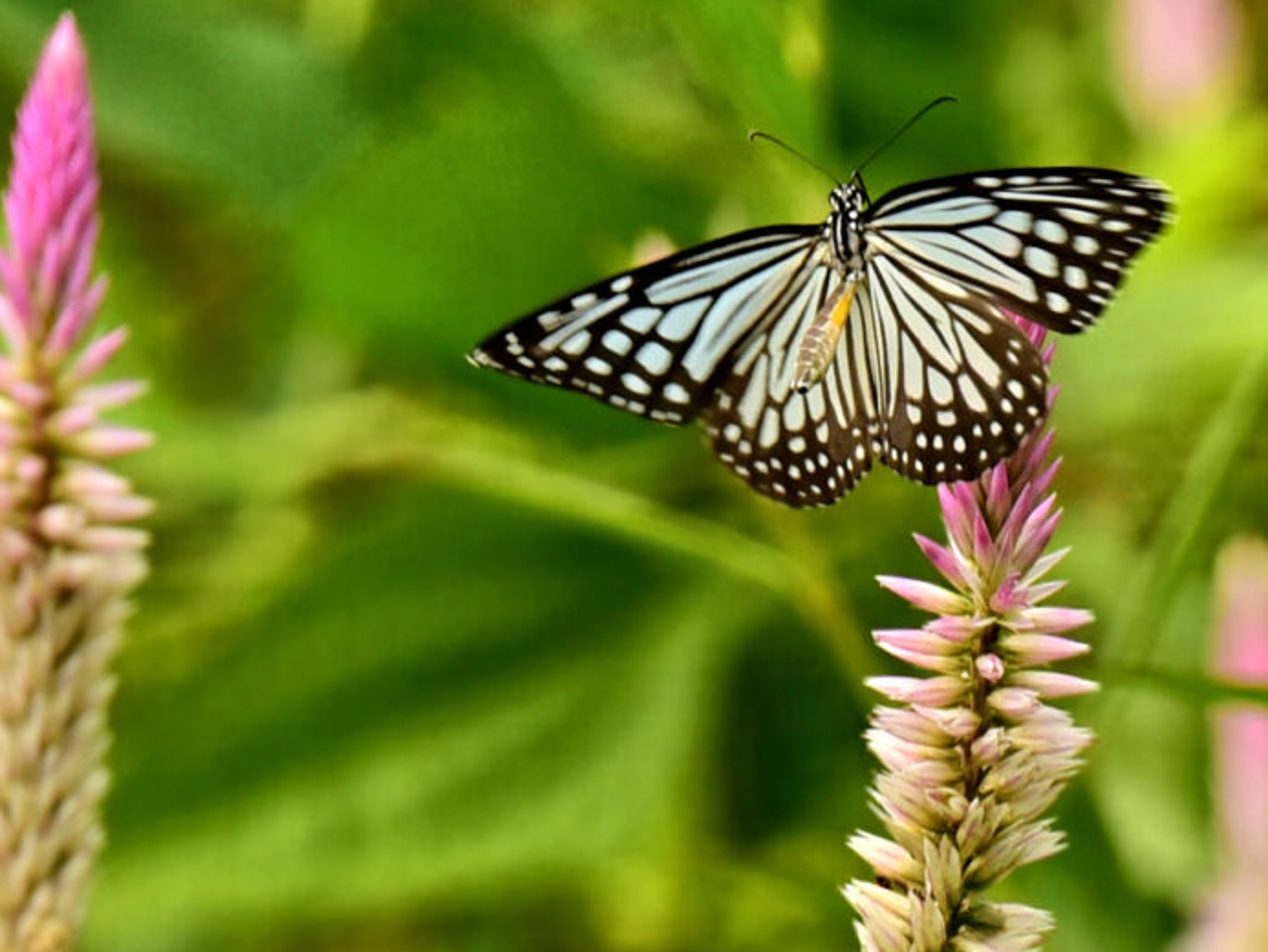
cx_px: 844
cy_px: 336
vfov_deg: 2.1
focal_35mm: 710
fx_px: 26012
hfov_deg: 2.8
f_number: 8
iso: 640
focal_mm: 500
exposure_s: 1/1000
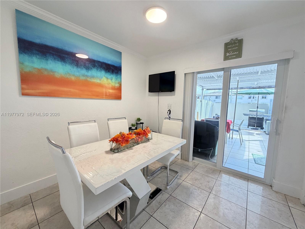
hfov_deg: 102.1
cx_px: 152
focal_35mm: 14
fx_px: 123
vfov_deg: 85.7
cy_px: 114
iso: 320
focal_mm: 2.22
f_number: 2.2
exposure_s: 1/121
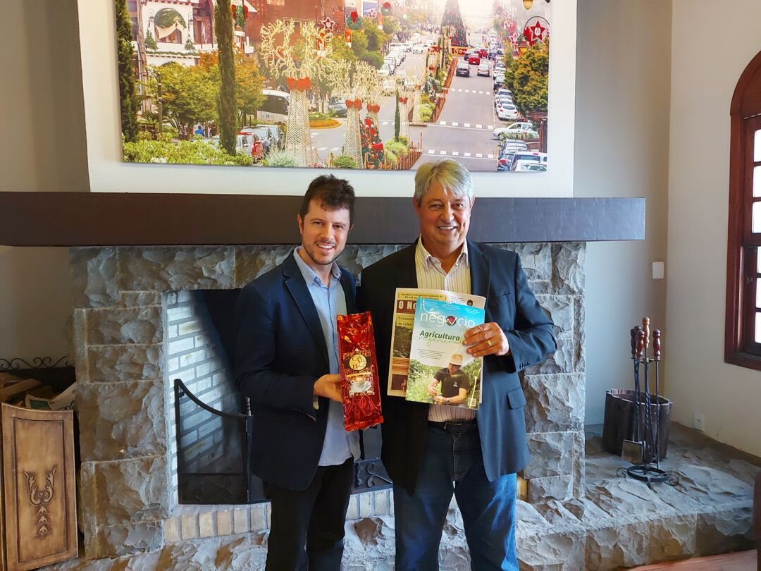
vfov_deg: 56.8
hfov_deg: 71.6
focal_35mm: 24
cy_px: 286
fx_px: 528
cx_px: 380
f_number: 1.8
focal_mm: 5.23
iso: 400
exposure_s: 1/24
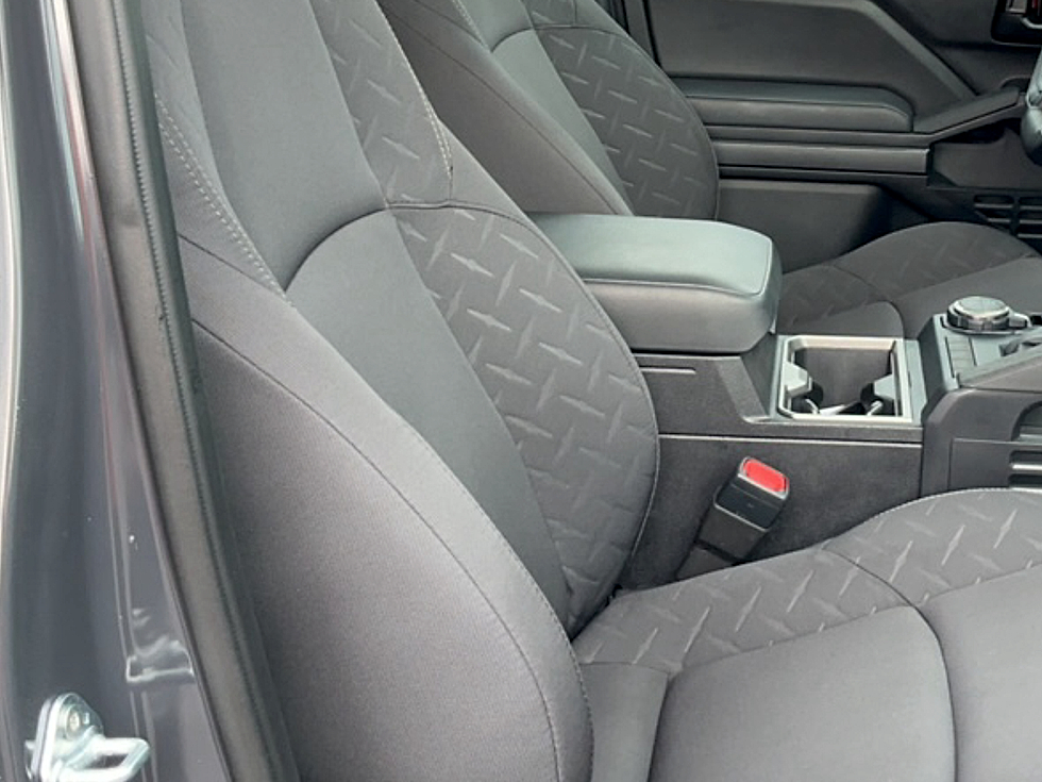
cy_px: 200
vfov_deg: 29.2
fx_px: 1475
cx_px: 821
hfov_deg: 37.6
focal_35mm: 49
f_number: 1.8
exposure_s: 1/130
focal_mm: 3
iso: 25
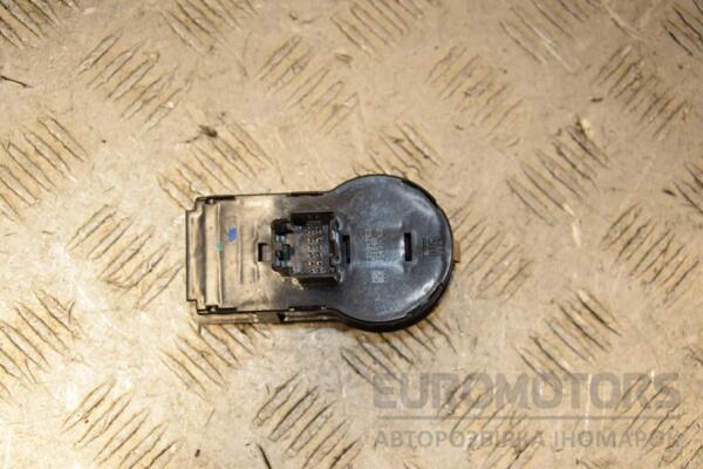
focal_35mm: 60
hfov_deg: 33.4
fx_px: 1172
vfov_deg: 22.6
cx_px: 352
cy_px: 234
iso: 800
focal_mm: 40
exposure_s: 1/200
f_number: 7.1
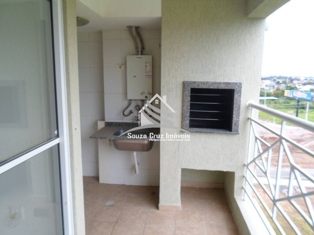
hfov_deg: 69.4
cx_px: 157
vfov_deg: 54.9
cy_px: 118
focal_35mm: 25
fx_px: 227
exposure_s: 1/125
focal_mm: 4.5
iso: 80
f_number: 2.5
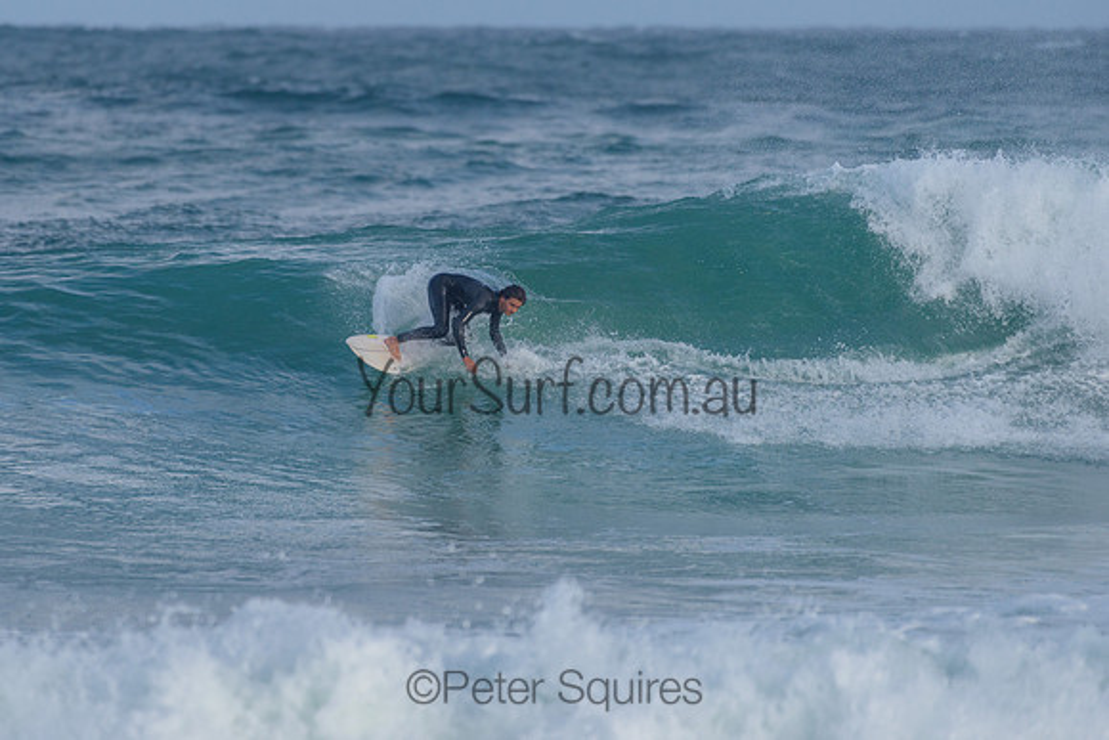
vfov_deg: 2.2
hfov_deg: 3.4
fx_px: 18874
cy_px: 289
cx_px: 432
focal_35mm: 613
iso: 400
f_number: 5.6
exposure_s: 1/2000
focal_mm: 500
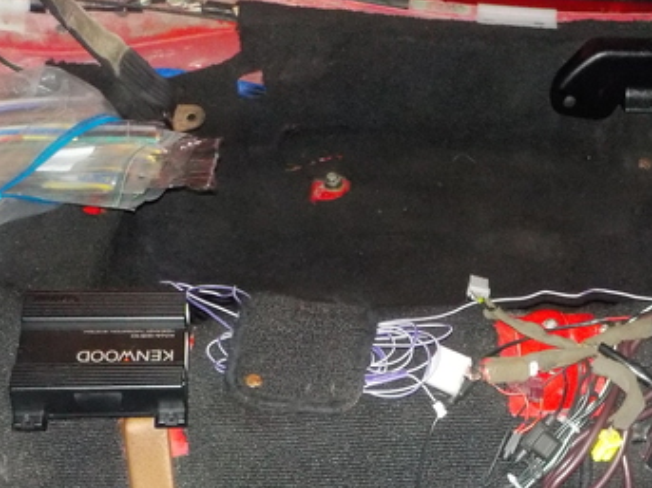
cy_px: 416
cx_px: 471
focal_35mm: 56
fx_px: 1054
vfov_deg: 25.5
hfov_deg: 33.8
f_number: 3.3
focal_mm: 4.1
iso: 800
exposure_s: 1/4
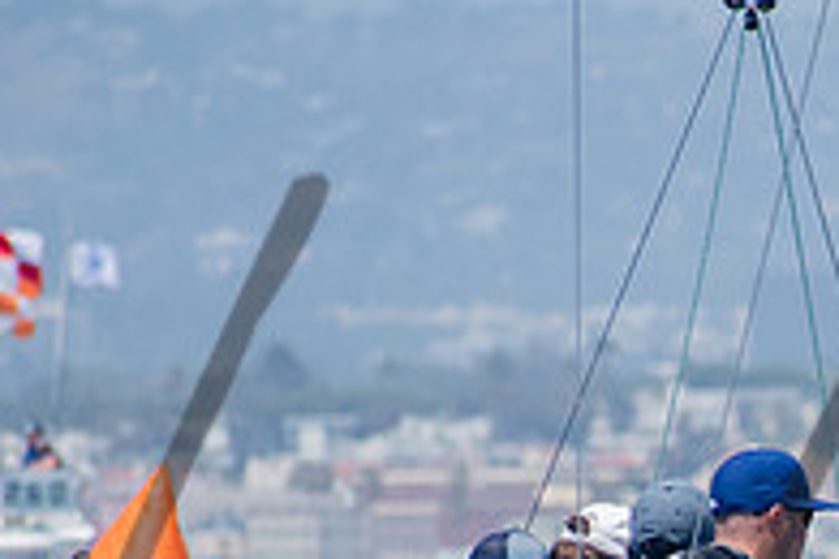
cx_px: 942
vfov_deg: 1.4
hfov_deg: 2.1
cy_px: 789
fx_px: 22838
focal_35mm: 980
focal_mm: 220
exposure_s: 1/1250
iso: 400
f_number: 8
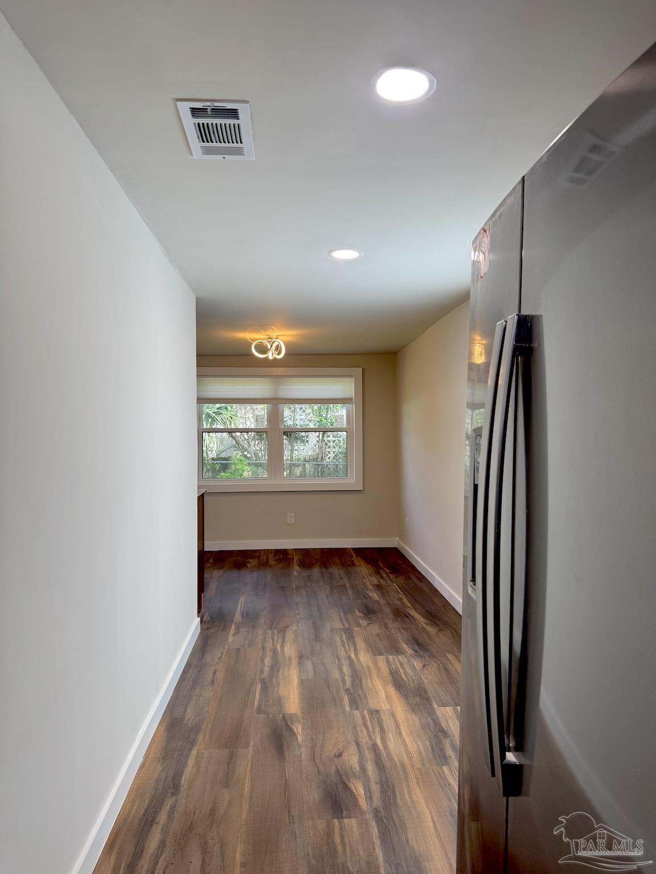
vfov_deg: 71.6
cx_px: 328
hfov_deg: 56.8
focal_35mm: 24
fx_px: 606
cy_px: 437
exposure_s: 1/120
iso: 64
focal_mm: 6.76
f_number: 1.78
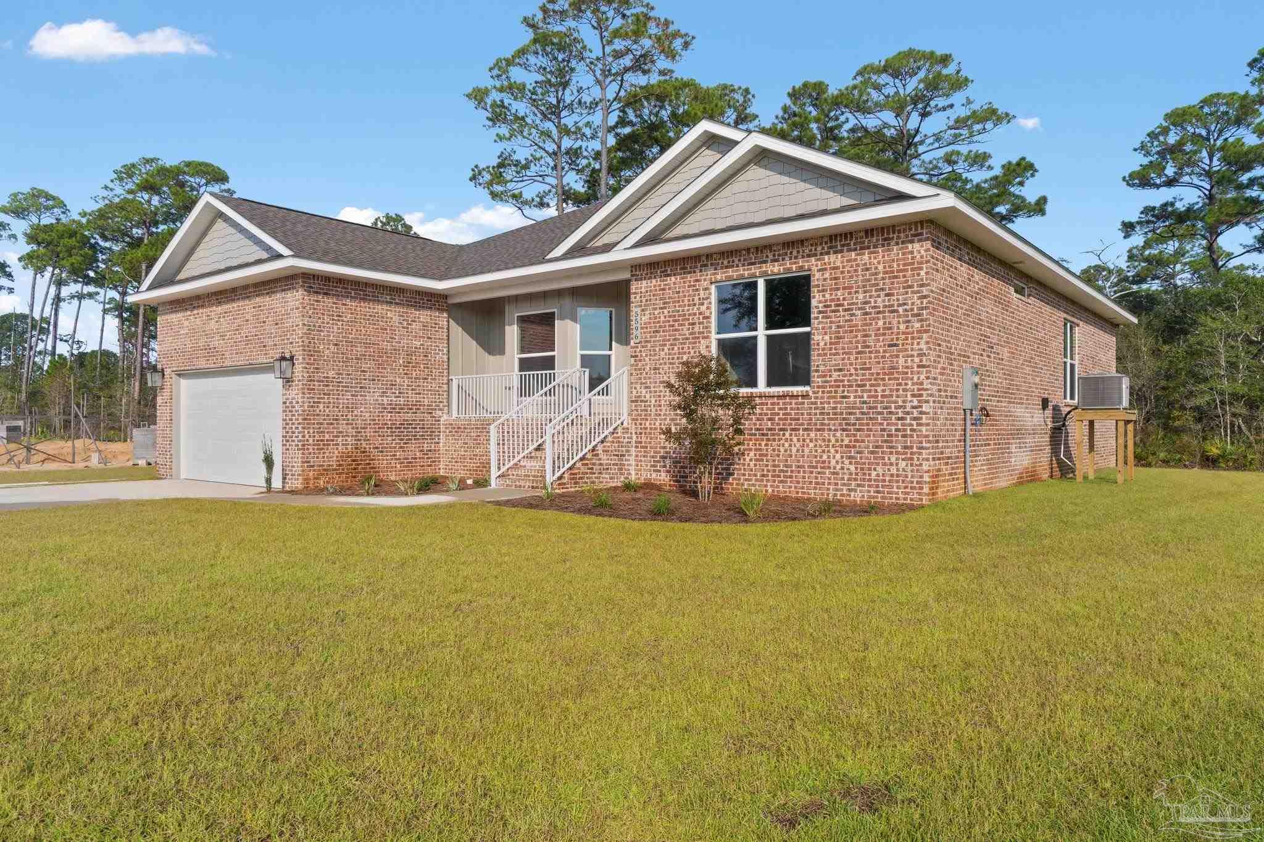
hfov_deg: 77.3
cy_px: 421
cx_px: 632
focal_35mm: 22
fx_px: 790
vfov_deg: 56.1
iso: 100
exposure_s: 1/200
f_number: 9
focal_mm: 15
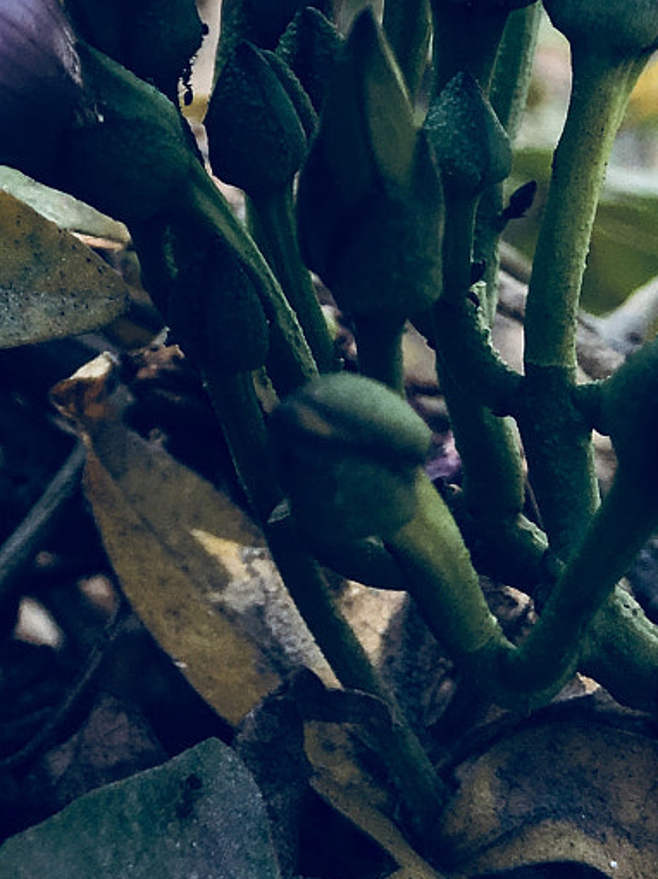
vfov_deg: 20.0
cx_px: -307
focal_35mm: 91
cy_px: -215
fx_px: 2308
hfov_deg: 15.1
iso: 25
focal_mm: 4.15
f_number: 2.2
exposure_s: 1/574
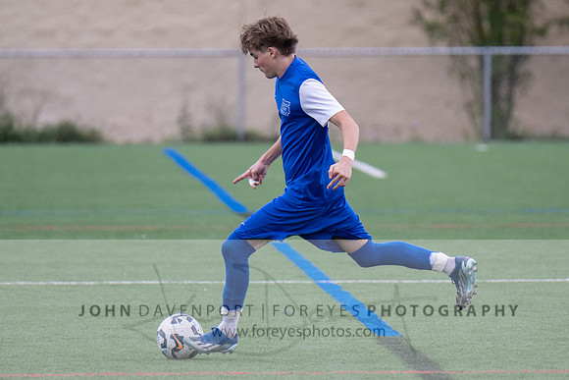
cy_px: 139
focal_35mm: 583
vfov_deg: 2.4
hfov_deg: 3.5
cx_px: 308
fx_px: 9223
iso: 1400
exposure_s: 1/1000
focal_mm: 400
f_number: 5.6
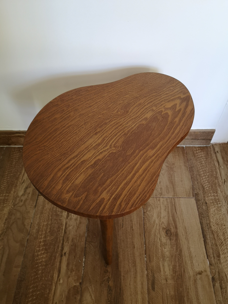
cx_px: 114
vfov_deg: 65.3
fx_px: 237
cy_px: 152
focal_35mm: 27
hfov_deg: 51.4
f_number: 1.8
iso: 160
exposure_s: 1/33.3
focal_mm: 5.58
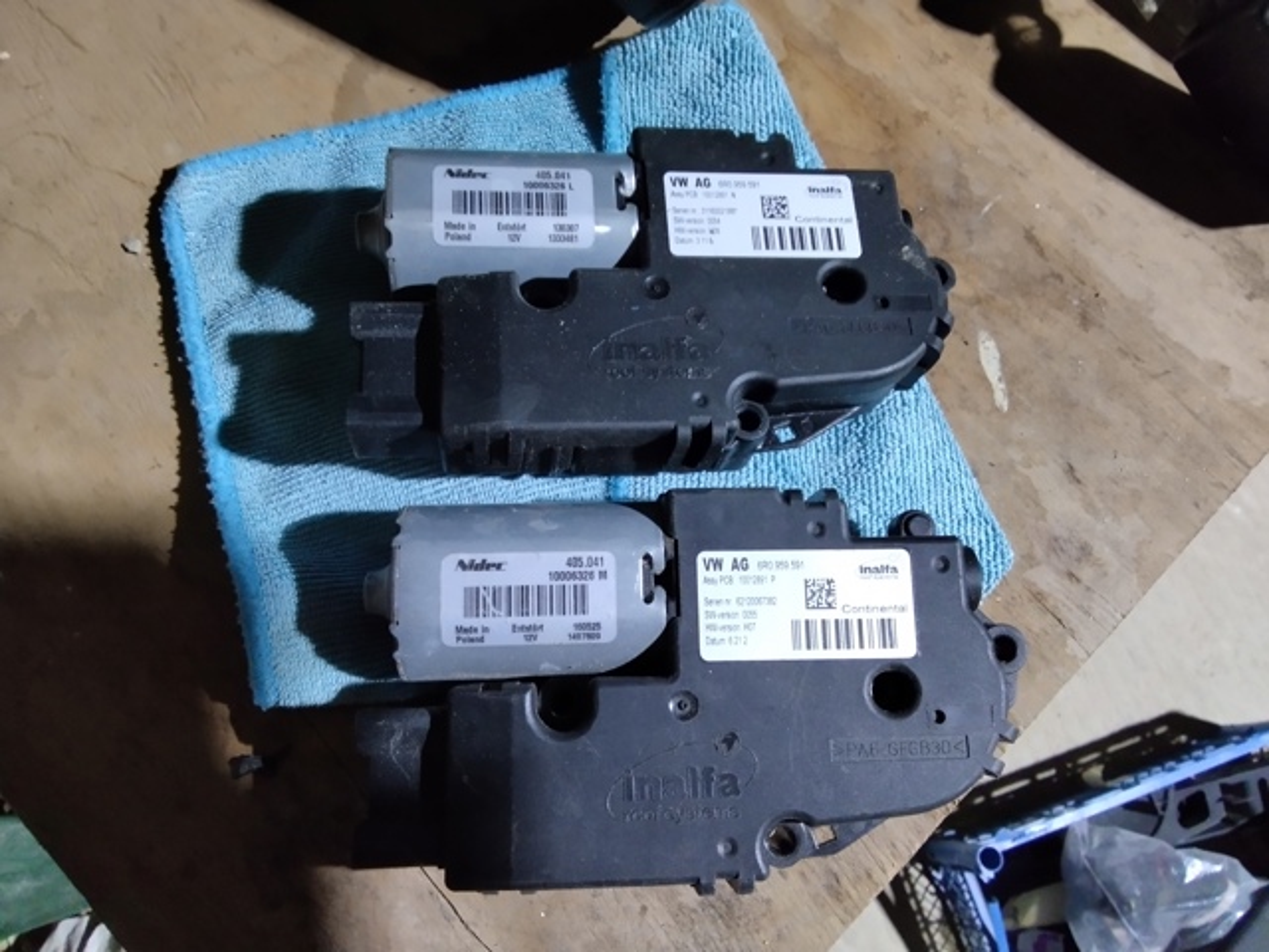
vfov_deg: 53.1
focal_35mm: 26
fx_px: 953
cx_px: 634
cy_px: 476
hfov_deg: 67.3
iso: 222
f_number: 2
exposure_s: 1/33
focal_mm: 2.78
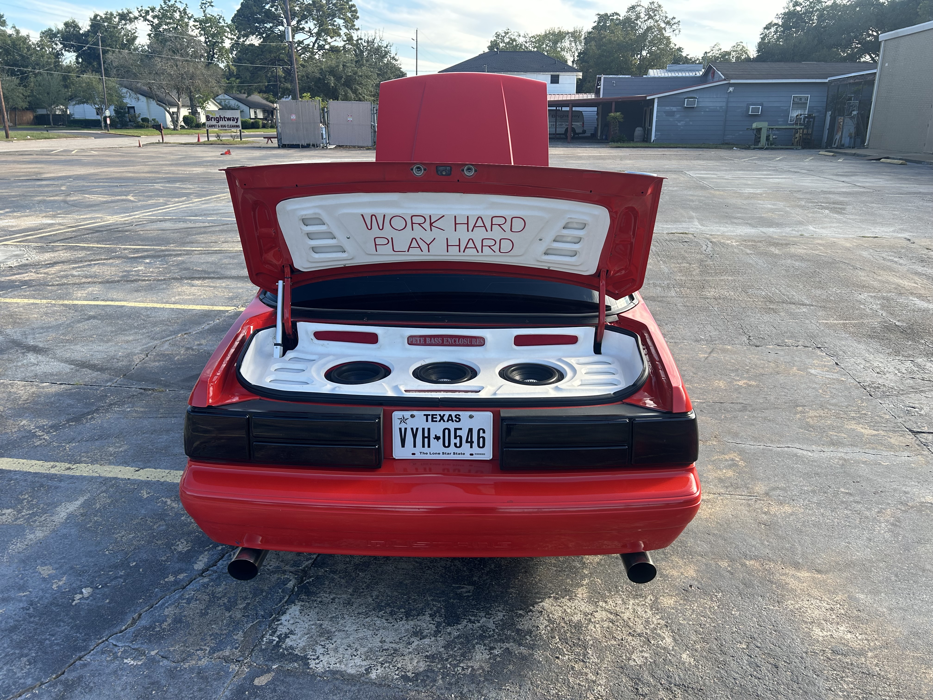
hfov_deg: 67.3
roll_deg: -1.2
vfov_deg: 53.1
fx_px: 701
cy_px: 350
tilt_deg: -16.7
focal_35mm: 26
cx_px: 466
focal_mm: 5.7
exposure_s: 1/827
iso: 50
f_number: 1.5
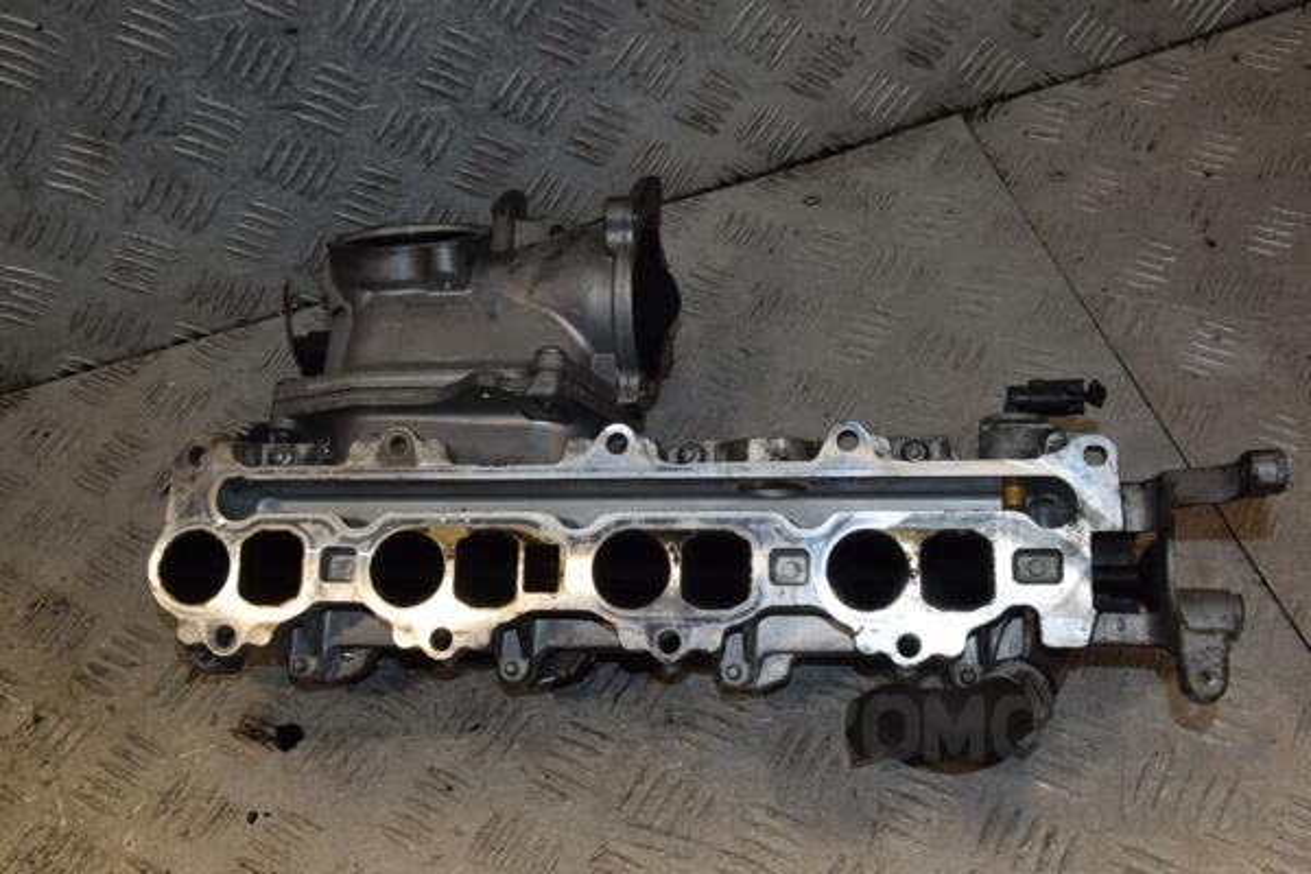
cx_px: 656
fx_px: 1639
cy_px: 437
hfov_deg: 43.6
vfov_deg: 29.9
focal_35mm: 45
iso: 800
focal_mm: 30
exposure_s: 1/200
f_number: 14
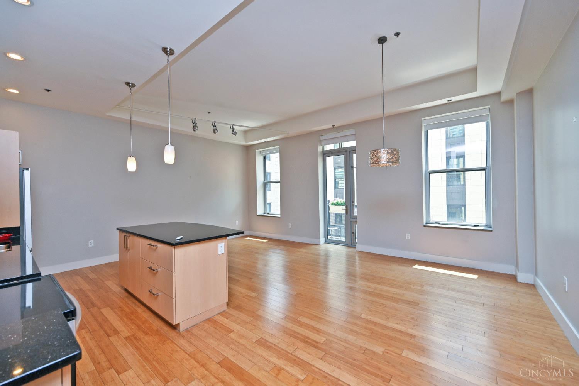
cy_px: 193
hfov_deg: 104.3
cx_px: 290
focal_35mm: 14
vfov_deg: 81.2
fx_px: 225
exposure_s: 1/100
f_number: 5
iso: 200
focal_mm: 14
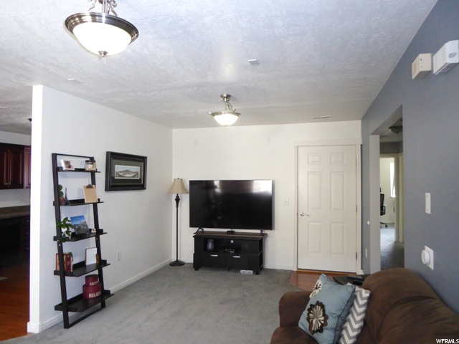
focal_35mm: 24
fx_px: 318
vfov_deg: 56.8
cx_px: 230
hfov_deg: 71.6
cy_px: 172
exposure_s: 1/60
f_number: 3.3
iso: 500
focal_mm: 4.3
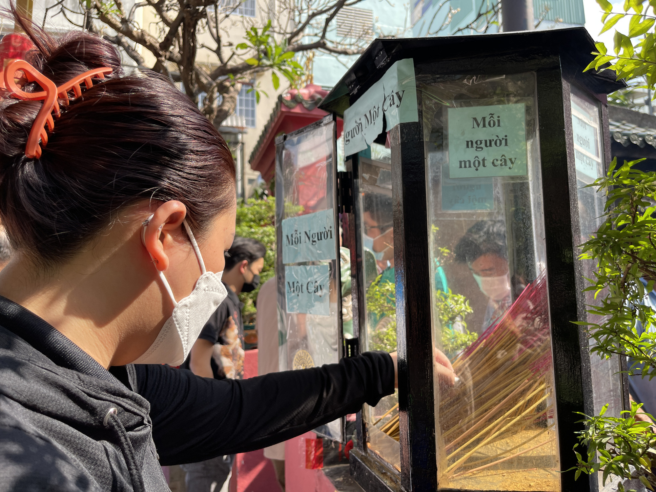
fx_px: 493
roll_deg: +0.1
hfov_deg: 67.3
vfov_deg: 53.1
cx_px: 328
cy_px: 246
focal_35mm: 26
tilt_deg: +2.9
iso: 32
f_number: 1.6
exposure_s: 1/750
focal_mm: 5.1
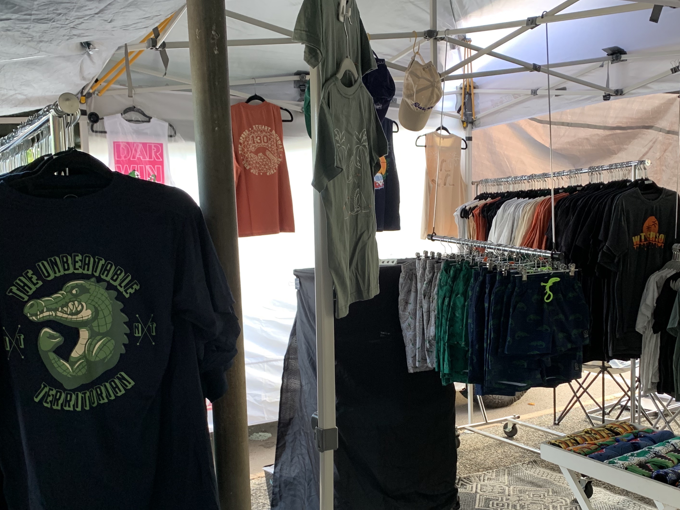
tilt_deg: -11.3
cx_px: 380
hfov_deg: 50.0
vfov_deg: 38.3
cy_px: 331
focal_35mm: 37
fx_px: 727
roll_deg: +0.0
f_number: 1.8
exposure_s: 1/60
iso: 125
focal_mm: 4.25
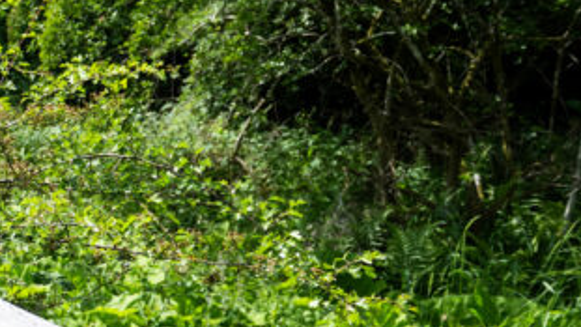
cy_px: 206
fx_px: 1494
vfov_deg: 12.5
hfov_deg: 17.6
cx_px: -480
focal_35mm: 97
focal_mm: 24
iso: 200
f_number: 4
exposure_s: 1/1000
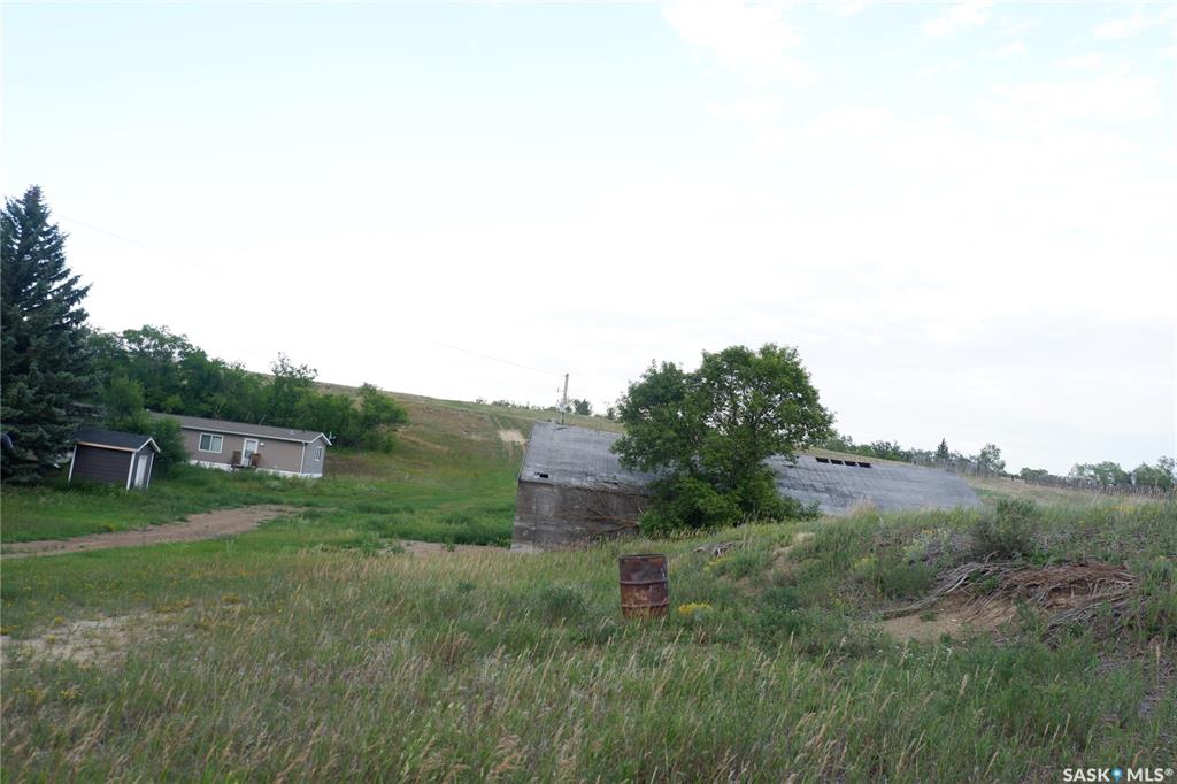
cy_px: 392
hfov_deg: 67.4
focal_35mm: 27
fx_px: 882
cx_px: 588
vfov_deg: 47.9
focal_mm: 18.2
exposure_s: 1/140
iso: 200
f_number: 4
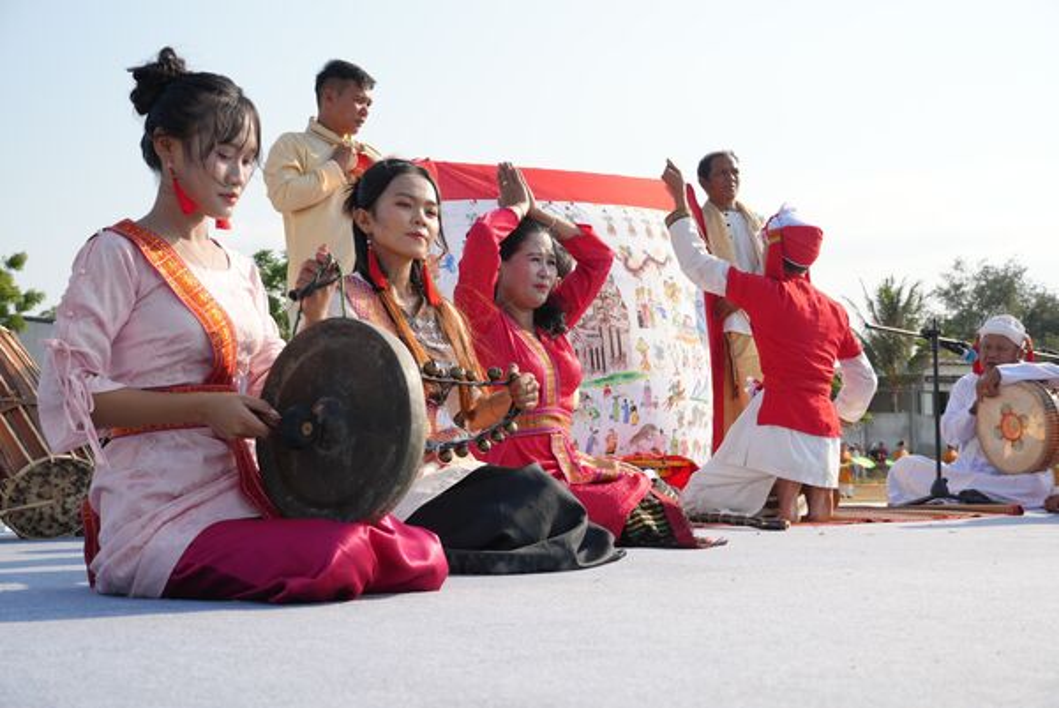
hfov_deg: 38.9
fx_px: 1501
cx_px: 530
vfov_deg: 26.5
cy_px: 354
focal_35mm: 51
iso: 100
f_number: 5
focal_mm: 34
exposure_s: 1/500
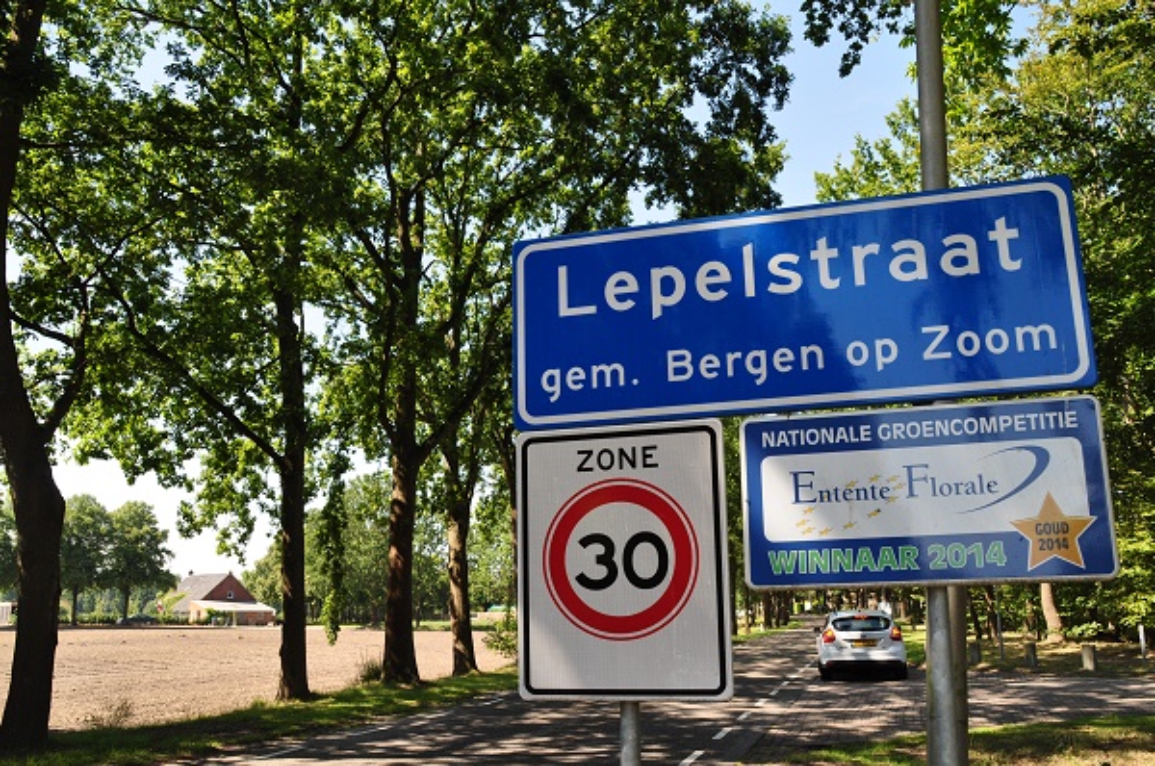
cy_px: 383
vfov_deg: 39.8
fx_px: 1057
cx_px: 578
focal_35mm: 33
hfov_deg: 57.3
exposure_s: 1/200
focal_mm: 22
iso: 400
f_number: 10
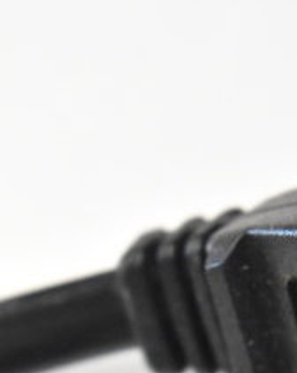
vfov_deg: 8.6
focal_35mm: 224
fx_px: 2472
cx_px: 525
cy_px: 278
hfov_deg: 6.7
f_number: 5.6
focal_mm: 55
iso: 7200
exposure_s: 1/100
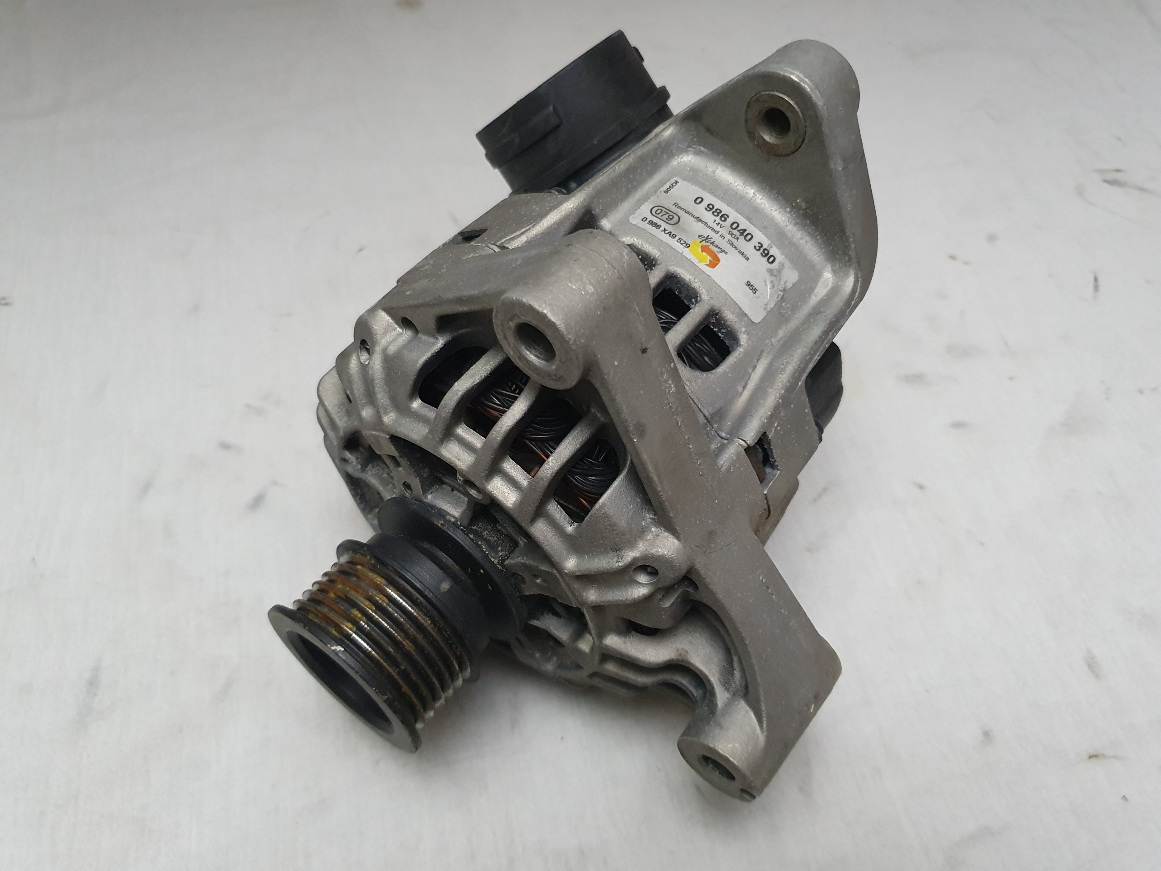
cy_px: 436
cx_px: 580
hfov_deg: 67.3
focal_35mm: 26
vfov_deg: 53.1
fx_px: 872
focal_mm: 4.32
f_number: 1.5
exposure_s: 1/50
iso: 500
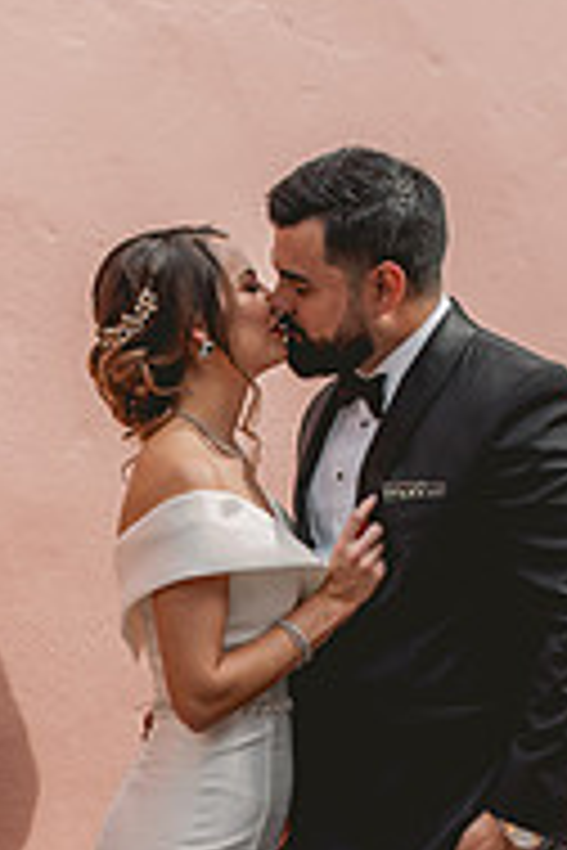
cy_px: 657
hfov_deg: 11.5
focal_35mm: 119
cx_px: 76
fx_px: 2811
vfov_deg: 17.1
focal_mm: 50
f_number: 2.5
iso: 160
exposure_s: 1/4000
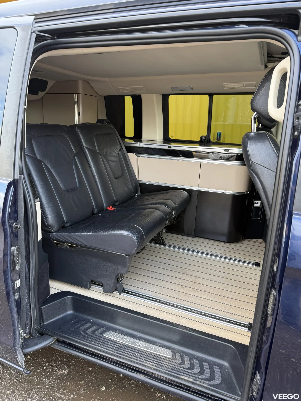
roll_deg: -1.9
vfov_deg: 71.6
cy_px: 200
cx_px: 150
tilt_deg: -16.1
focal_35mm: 24
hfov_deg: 56.8
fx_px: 278
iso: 80
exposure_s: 1/121
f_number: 1.78
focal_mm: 6.76
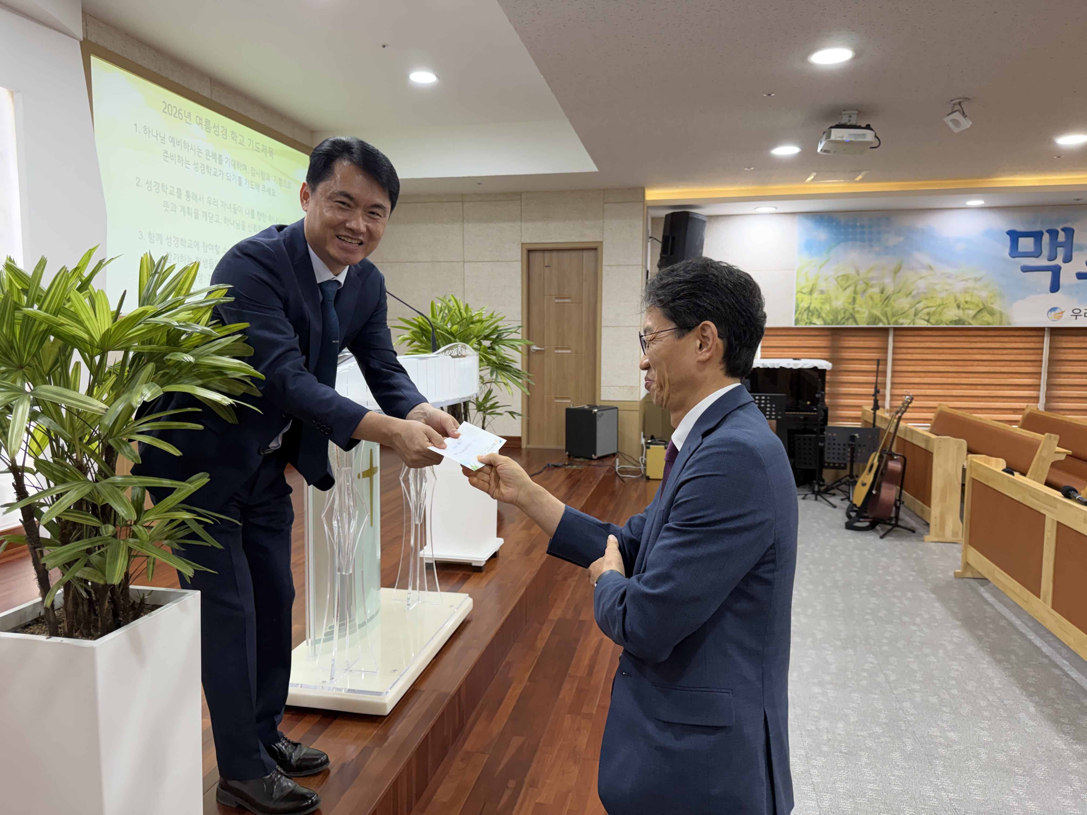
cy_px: 408
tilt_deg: -5.4
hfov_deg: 71.6
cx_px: 544
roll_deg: +0.4
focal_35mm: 24
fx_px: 754
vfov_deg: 56.8
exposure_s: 1/120
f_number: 1.78
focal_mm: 6.76
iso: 200
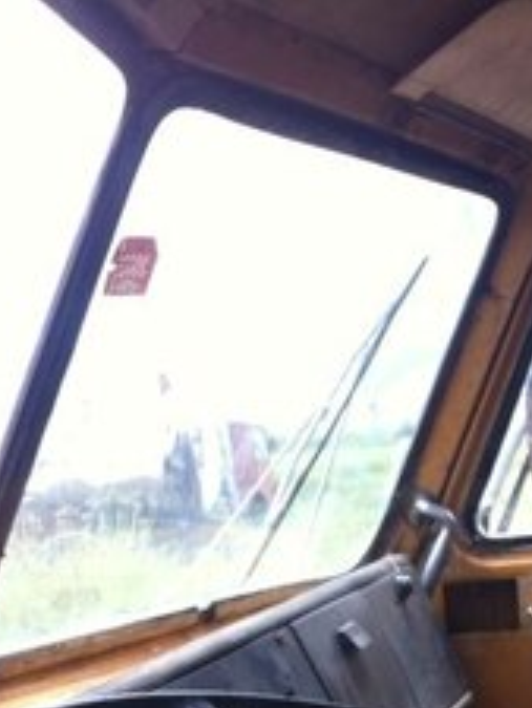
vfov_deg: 23.7
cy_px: 777
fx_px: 1576
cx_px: 490
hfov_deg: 18.8
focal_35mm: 77
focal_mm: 3.85
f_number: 2.8
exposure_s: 1/202
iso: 80
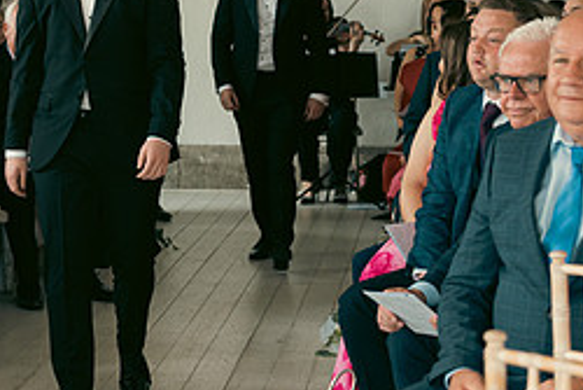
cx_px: 96
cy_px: 139
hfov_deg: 17.4
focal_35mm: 116
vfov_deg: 11.8
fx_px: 1880
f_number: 3.5
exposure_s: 1/160
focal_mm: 50
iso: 500
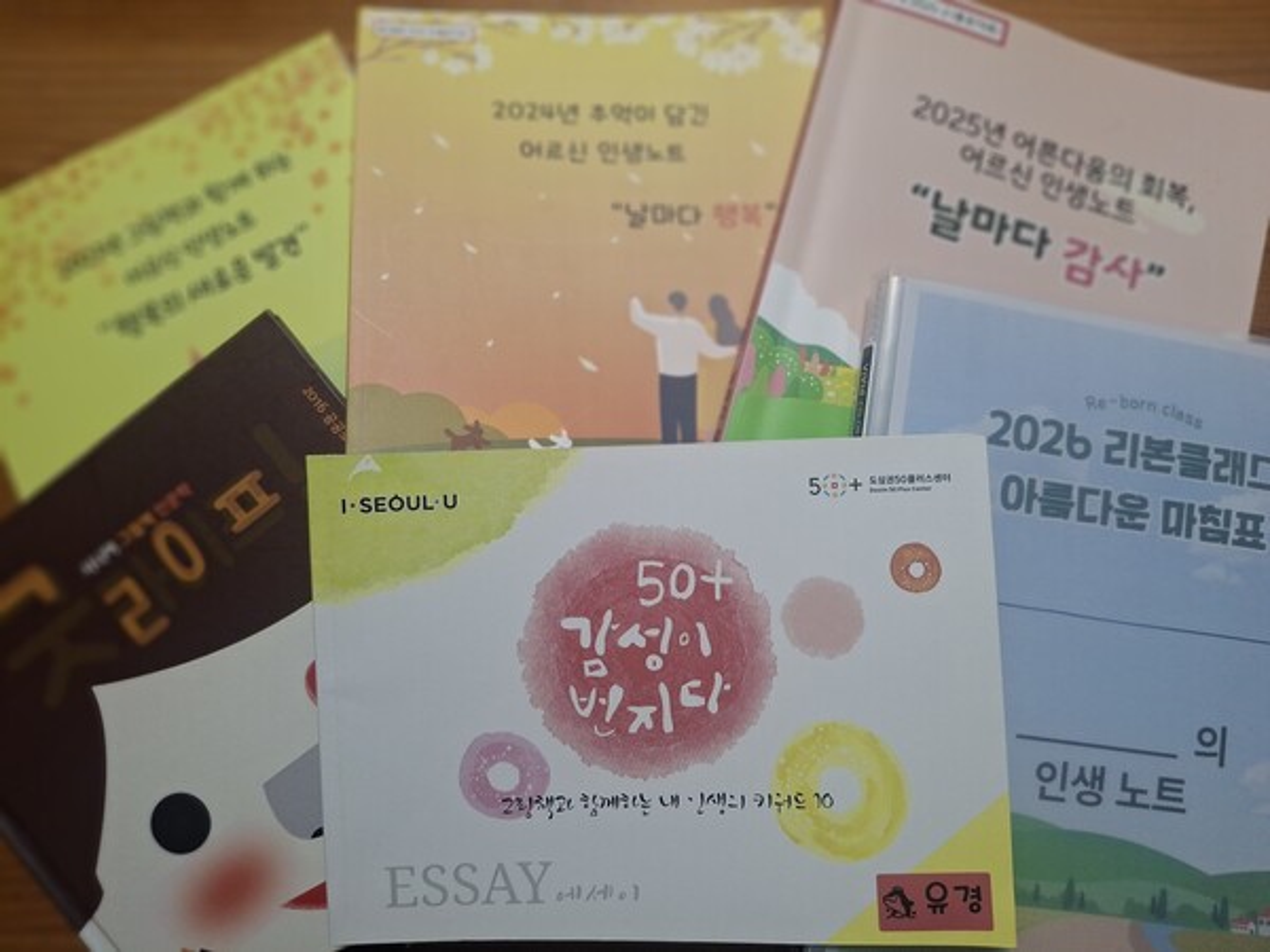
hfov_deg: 69.4
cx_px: 635
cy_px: 476
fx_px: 917
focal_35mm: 25
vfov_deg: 54.9
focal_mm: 4.69
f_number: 1.8
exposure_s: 1/120
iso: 125
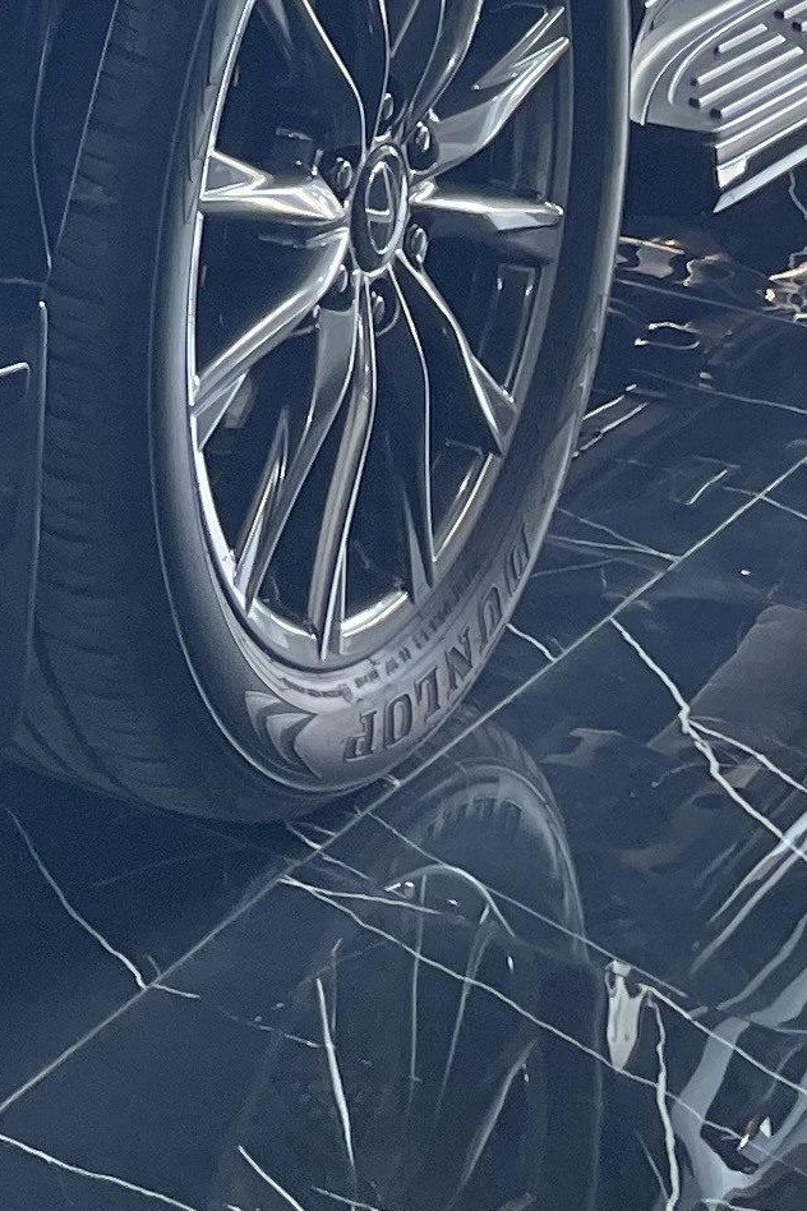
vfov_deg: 16.0
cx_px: -545
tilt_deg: -3.9
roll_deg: -1.5
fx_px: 3867
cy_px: -705
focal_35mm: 115
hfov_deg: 11.2
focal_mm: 4.2
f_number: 1.6
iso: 80
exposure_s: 1/100
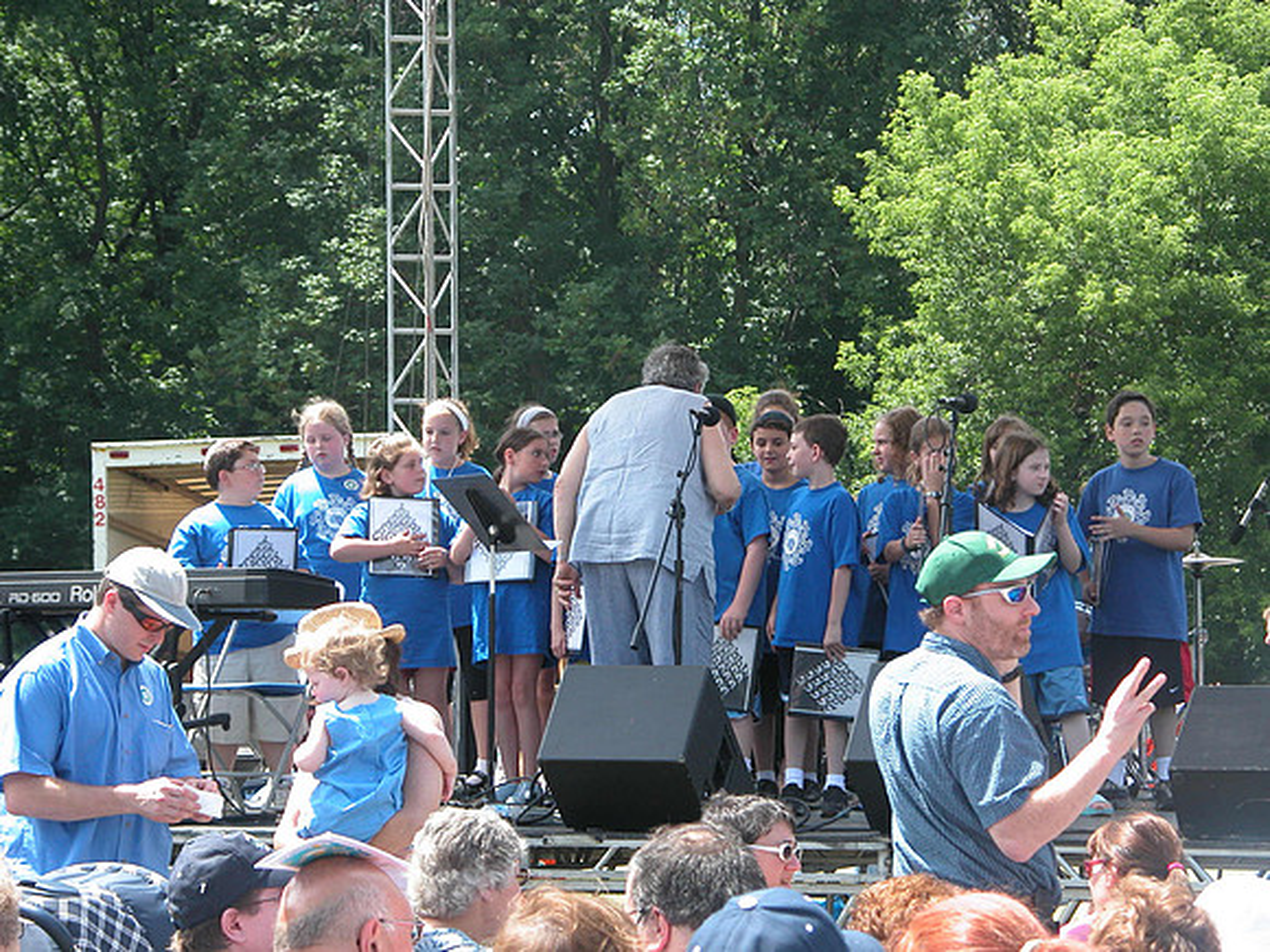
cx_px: 635
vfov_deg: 11.9
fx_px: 4586
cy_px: 476
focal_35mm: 125
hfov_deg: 15.8
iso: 100
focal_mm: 31.9
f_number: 3.8
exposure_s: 1/148
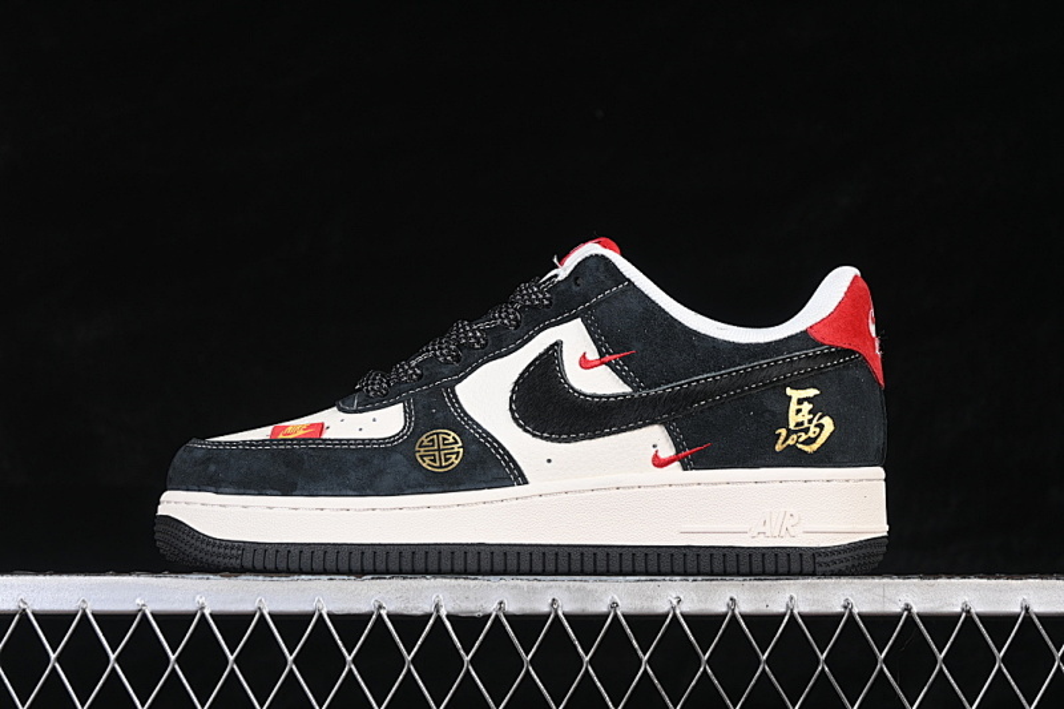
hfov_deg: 27.0
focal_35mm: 75
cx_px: 532
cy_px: 354
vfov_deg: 18.2
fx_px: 2216
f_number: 6.3
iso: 160
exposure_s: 1/60
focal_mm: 50
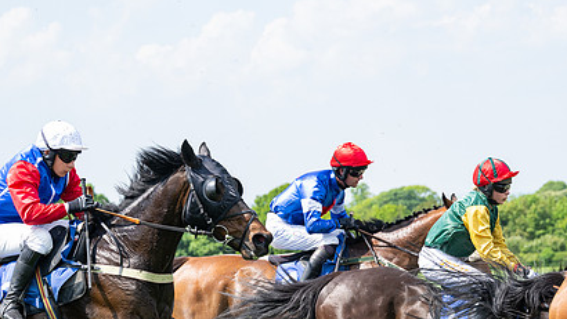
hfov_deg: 15.6
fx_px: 2061
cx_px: 373
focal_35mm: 137
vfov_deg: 8.8
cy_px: 308
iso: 400
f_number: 4
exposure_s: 1/2000
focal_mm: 70
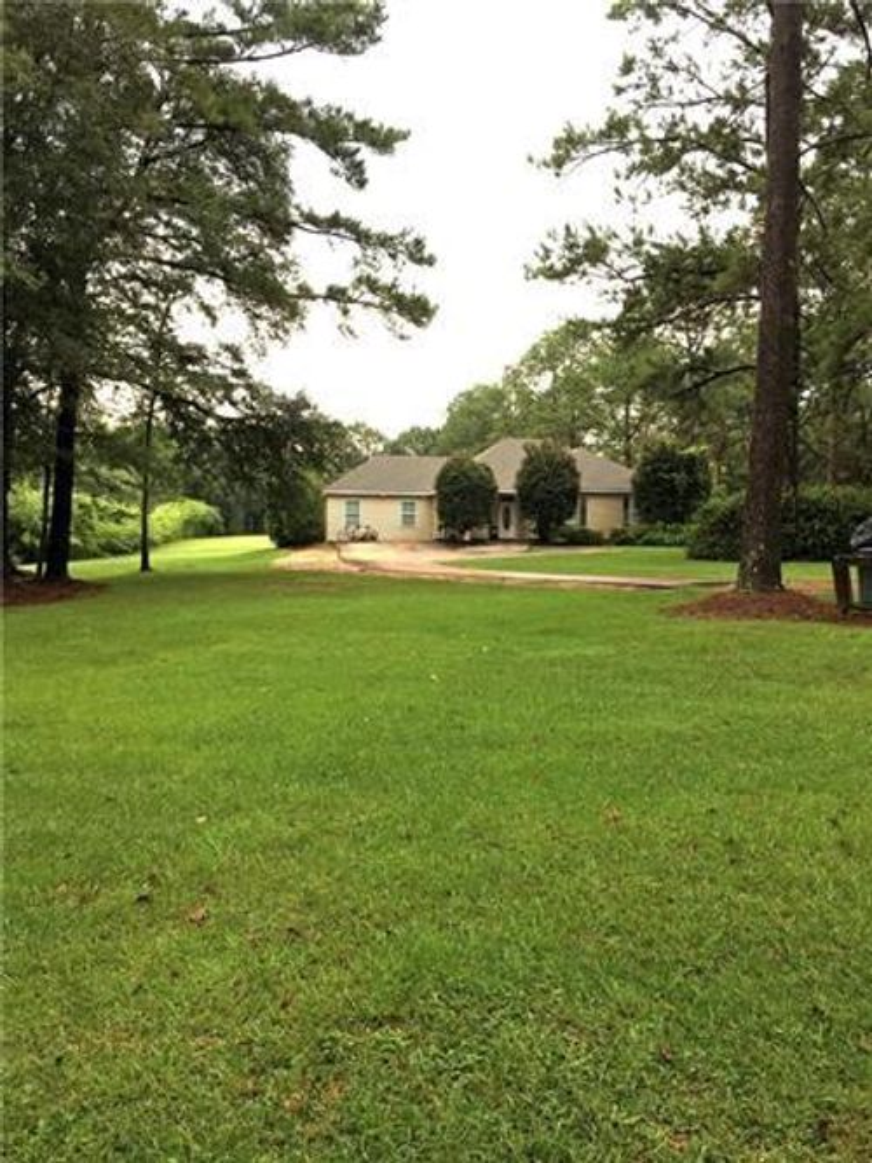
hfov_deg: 48.2
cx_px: 436
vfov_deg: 61.7
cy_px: 582
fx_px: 974
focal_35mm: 29
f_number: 2.2
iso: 25
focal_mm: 4.15
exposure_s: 1/196
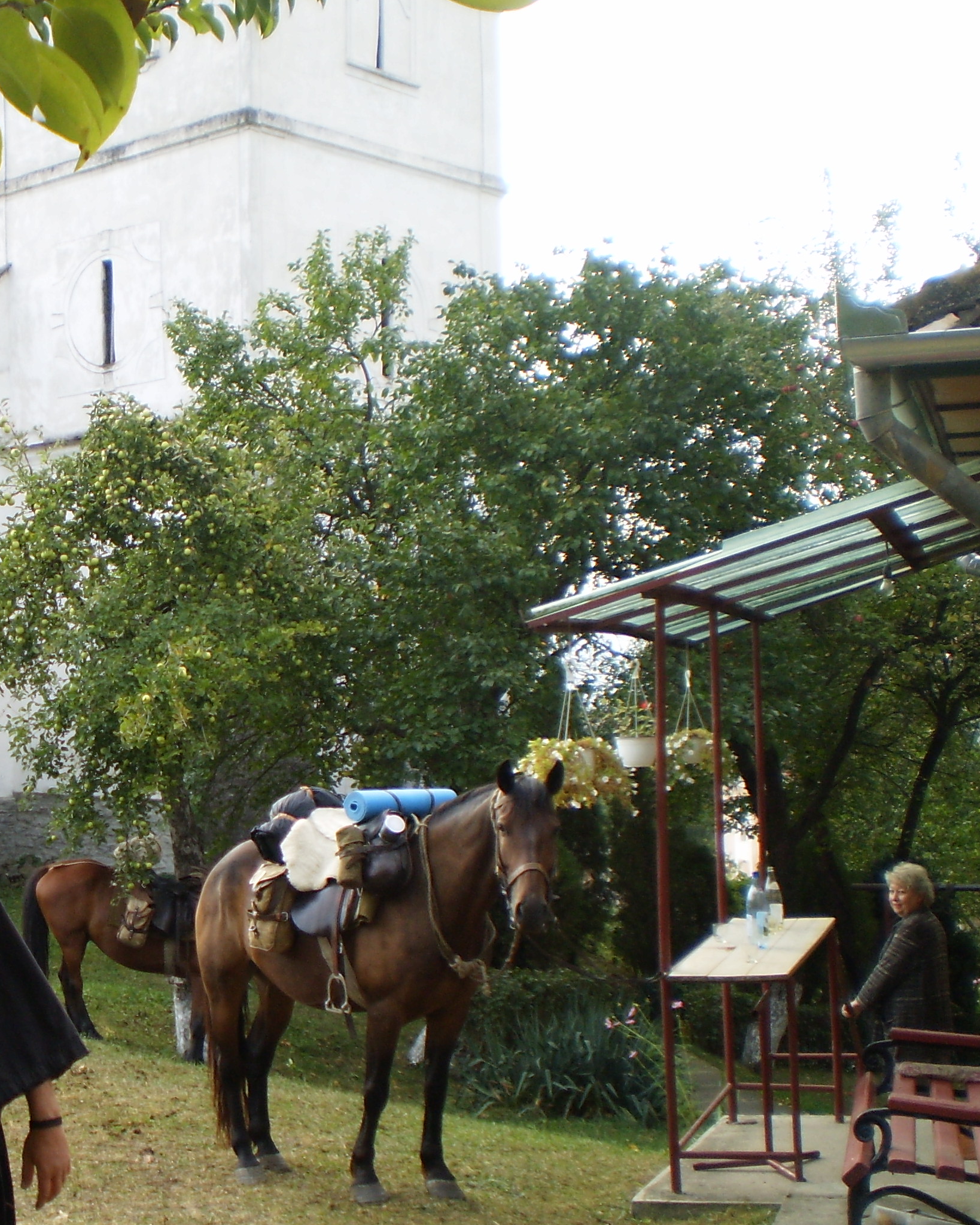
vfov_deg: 33.6
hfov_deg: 26.0
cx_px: 53
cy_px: 645
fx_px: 2031
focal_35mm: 56
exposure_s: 1/160
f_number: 3.1
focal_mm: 6.3
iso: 64
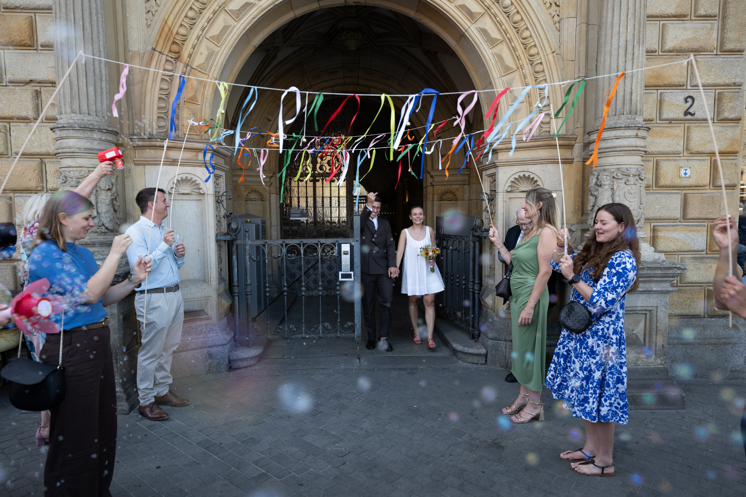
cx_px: 373
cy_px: 248
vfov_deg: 53.1
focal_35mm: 24
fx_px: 497
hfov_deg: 73.7
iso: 500
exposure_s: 1/640
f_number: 4
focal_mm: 24
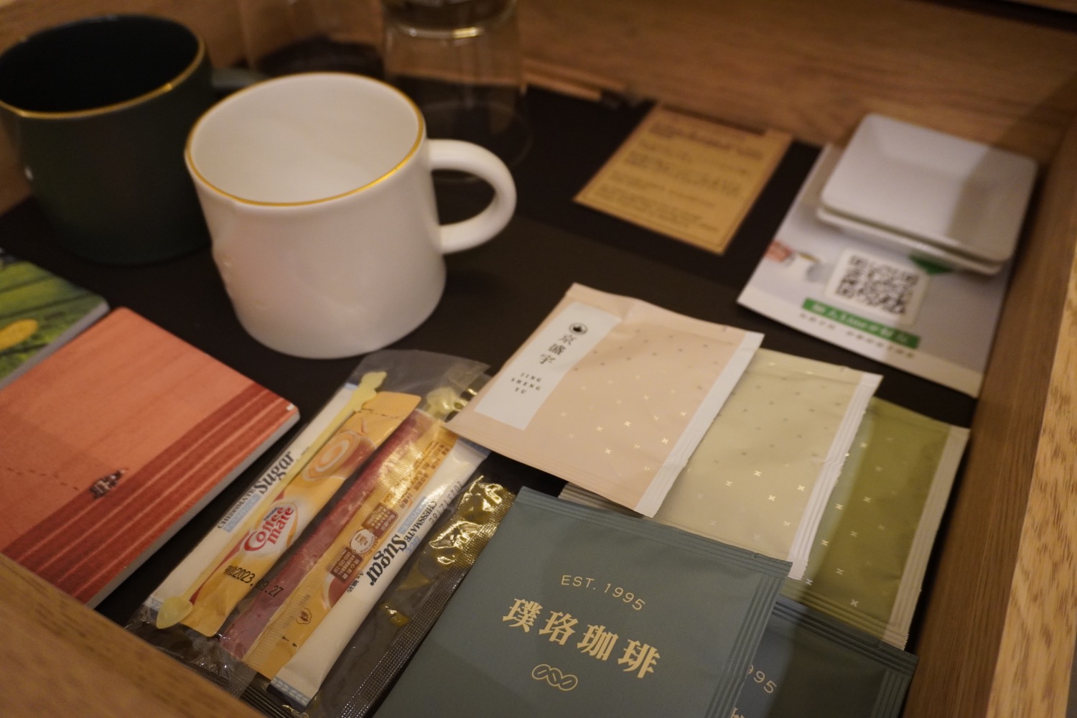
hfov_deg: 64.6
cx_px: 538
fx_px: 853
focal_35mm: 28
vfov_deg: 45.7
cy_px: 359
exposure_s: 1/60
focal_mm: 19
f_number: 4
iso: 2000
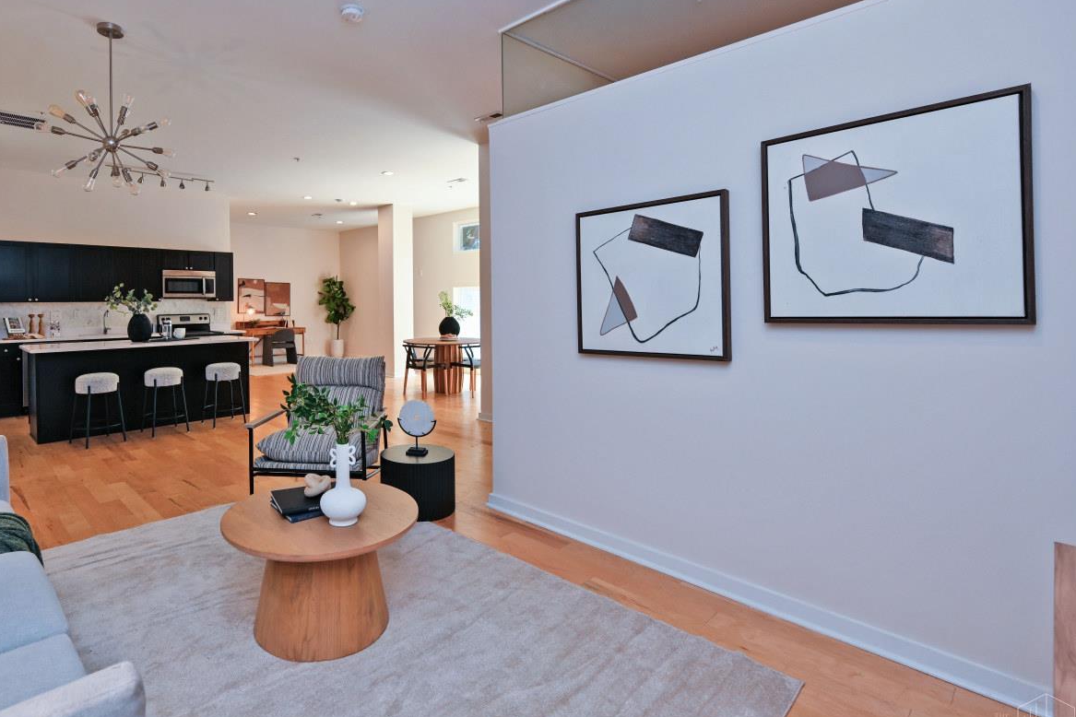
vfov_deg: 67.0
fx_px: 538
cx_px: 420
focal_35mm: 18
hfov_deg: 88.6
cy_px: 306
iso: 200
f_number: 4.5
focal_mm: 14
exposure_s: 1/60
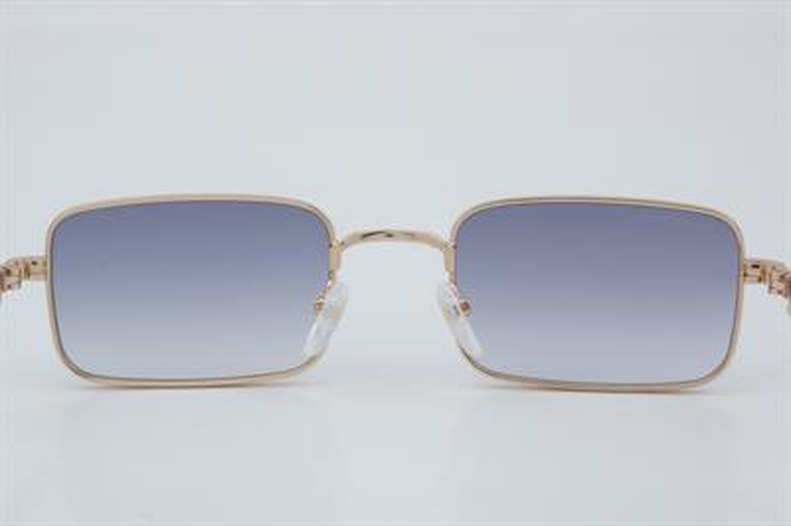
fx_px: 1811
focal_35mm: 82
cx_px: 396
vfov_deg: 16.5
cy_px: 263
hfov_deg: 24.6
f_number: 32
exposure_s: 1/4
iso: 100
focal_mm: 55
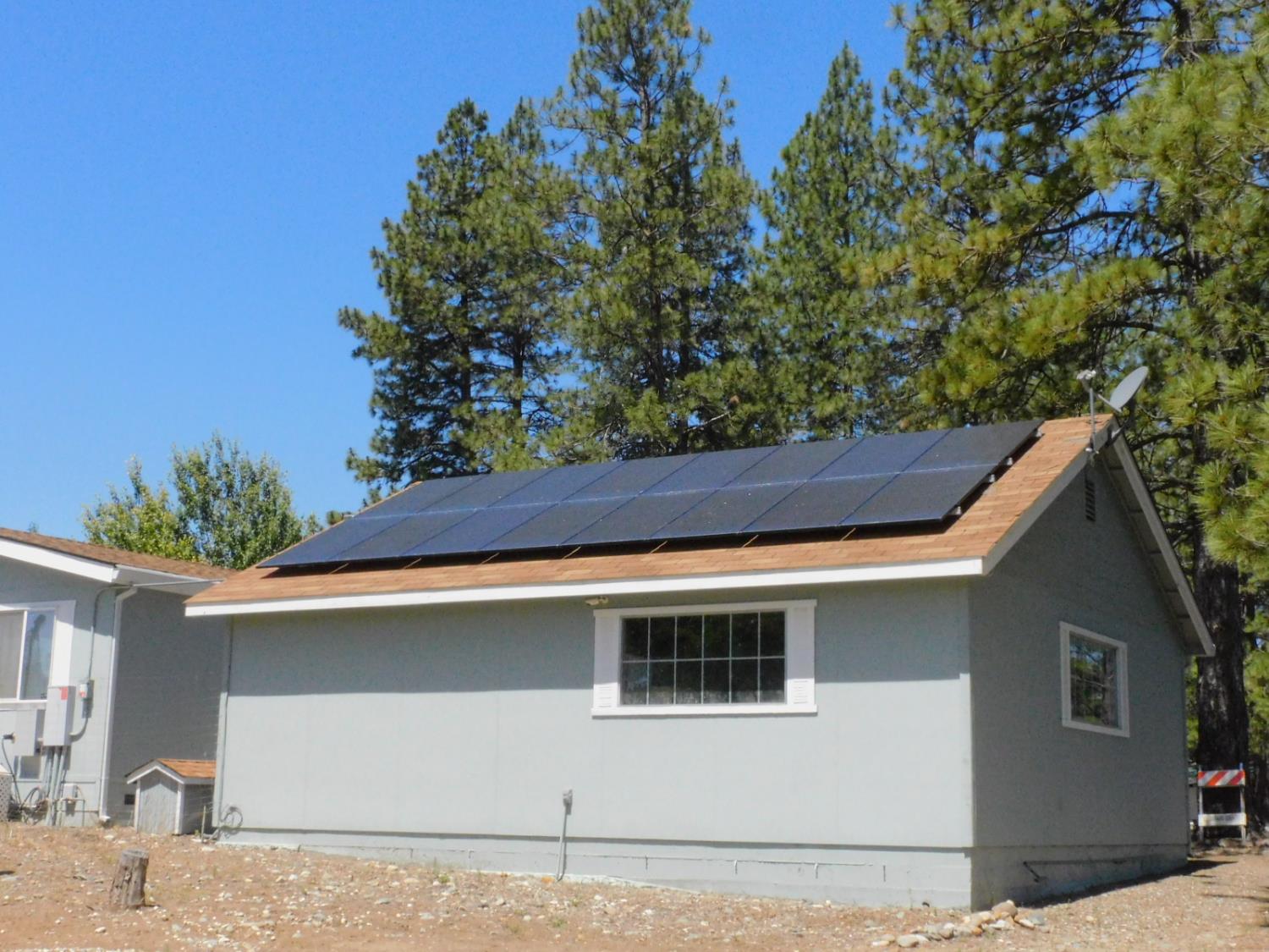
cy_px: 476
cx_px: 634
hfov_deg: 38.2
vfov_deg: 29.1
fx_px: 1833
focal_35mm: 50
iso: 800
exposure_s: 1/1600
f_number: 8
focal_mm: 9
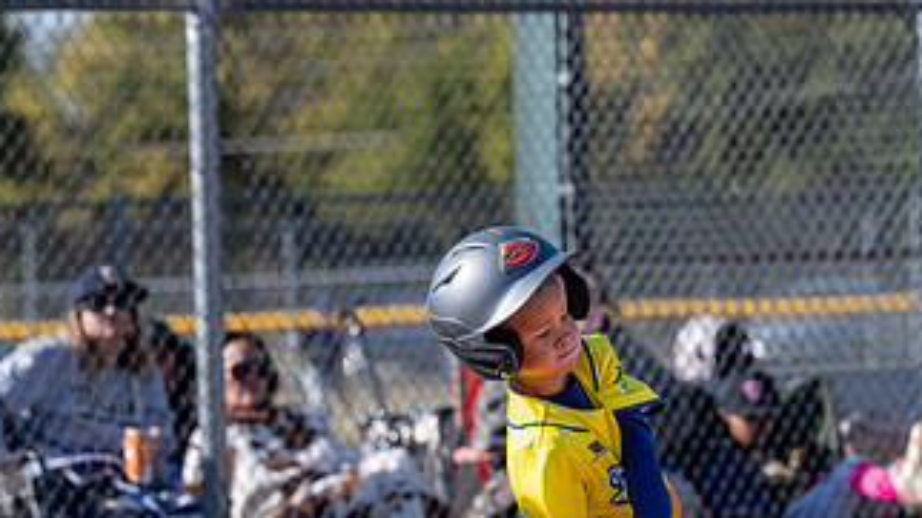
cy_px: 499
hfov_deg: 6.9
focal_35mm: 311
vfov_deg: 3.9
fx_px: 7602
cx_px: 765
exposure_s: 1/1000
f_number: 5.6
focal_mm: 165
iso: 400
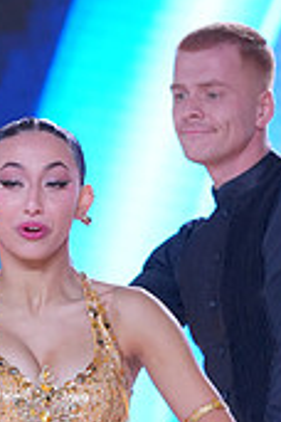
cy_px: 587
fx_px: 7071
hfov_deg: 2.3
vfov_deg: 3.4
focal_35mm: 604
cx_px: -14
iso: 2500
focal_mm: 178
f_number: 5.6
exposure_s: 1/400
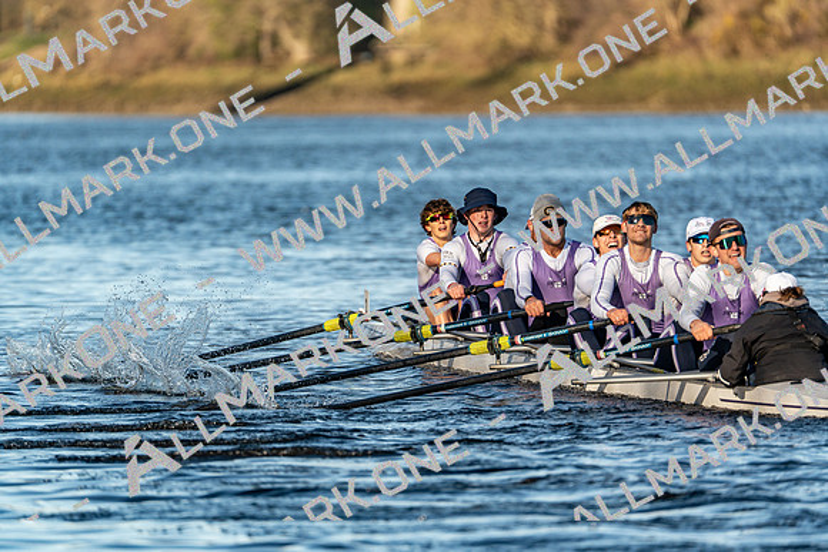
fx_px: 13803
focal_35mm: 600
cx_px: 414
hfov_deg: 3.4
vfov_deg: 2.3
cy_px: 276
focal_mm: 600
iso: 500
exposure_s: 1/2000
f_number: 6.3
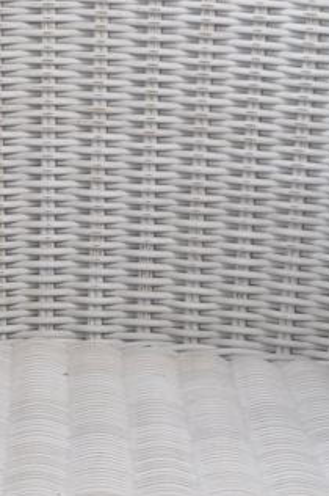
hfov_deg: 4.5
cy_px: 463
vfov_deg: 6.7
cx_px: 125
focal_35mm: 305
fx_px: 4190
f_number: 5
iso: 400
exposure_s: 1/100
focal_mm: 30
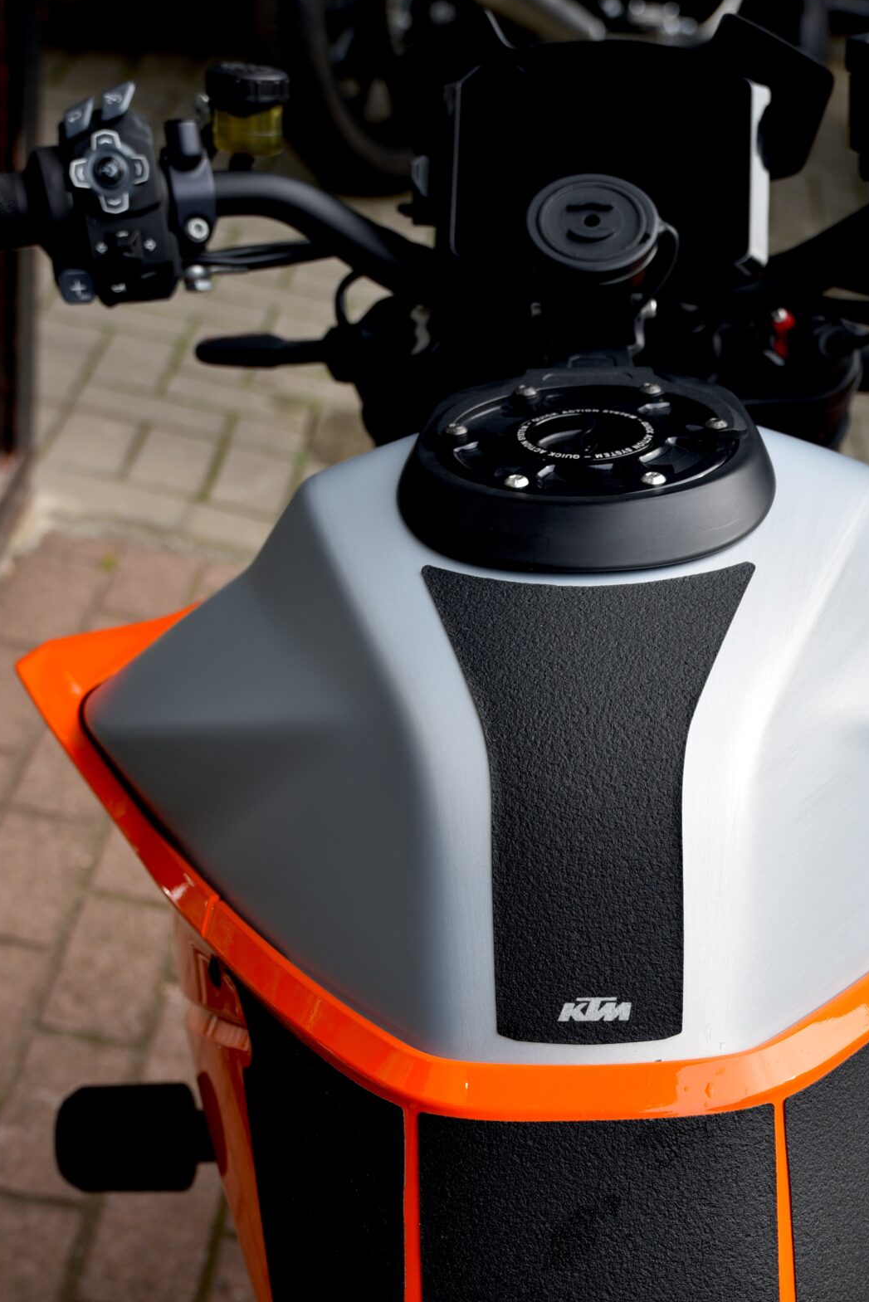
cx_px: 638
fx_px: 2243
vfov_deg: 31.7
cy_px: 1010
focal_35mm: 62
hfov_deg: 21.8
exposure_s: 1/100
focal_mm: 38
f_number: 5
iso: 100
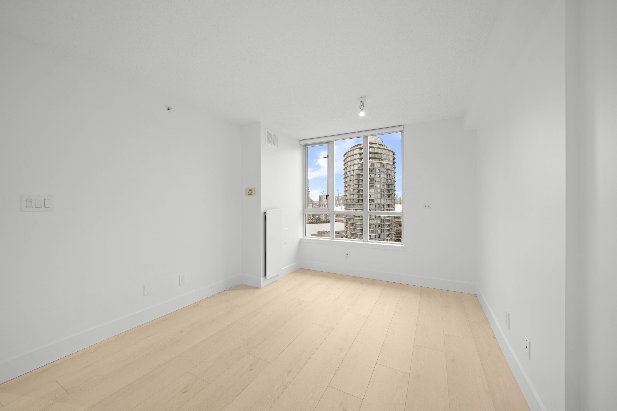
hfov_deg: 108.3
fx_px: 223
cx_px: 308
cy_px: 206
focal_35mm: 13
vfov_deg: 85.4
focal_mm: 13
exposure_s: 1/4
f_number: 7.1
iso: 250
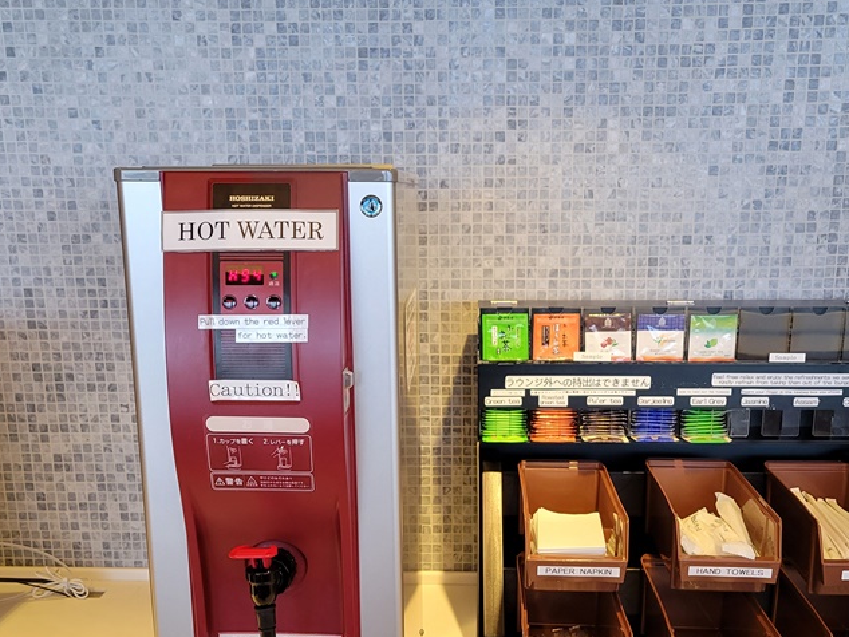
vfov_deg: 34.6
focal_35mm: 41
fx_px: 1006
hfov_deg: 45.7
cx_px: 473
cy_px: 459
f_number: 1.8
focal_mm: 5.4
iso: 250
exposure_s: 1/120
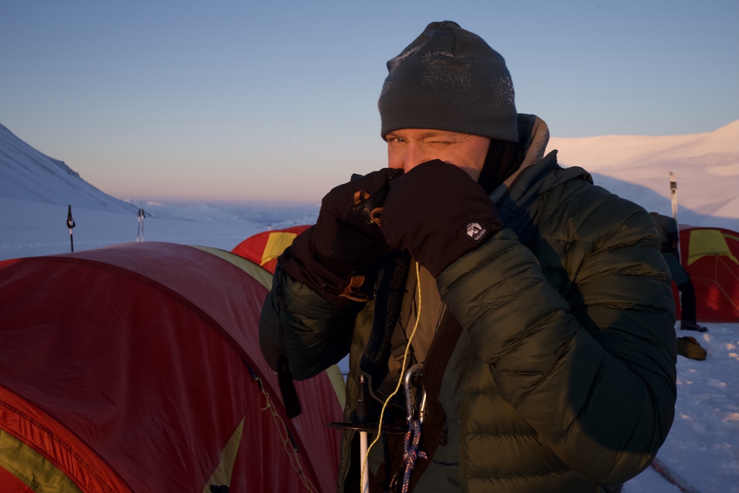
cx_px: 370
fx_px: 719
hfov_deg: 54.4
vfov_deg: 37.9
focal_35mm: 35
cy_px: 246
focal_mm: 35
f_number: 14
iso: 500
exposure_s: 1/60
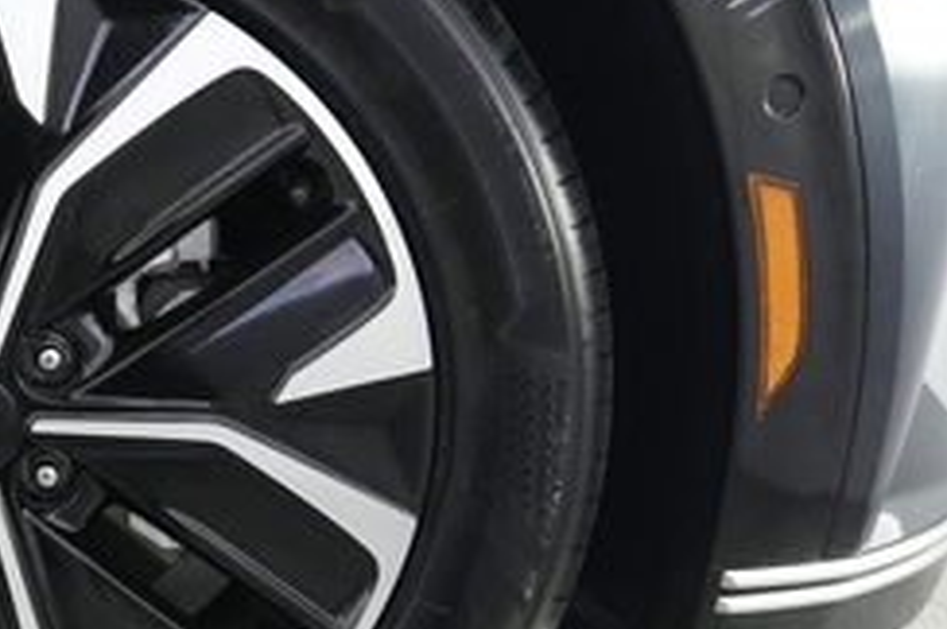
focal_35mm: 63
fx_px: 1655
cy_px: 404
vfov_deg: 21.5
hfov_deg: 29.4
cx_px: -39
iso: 5000
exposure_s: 1/160
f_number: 2.8
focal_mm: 24
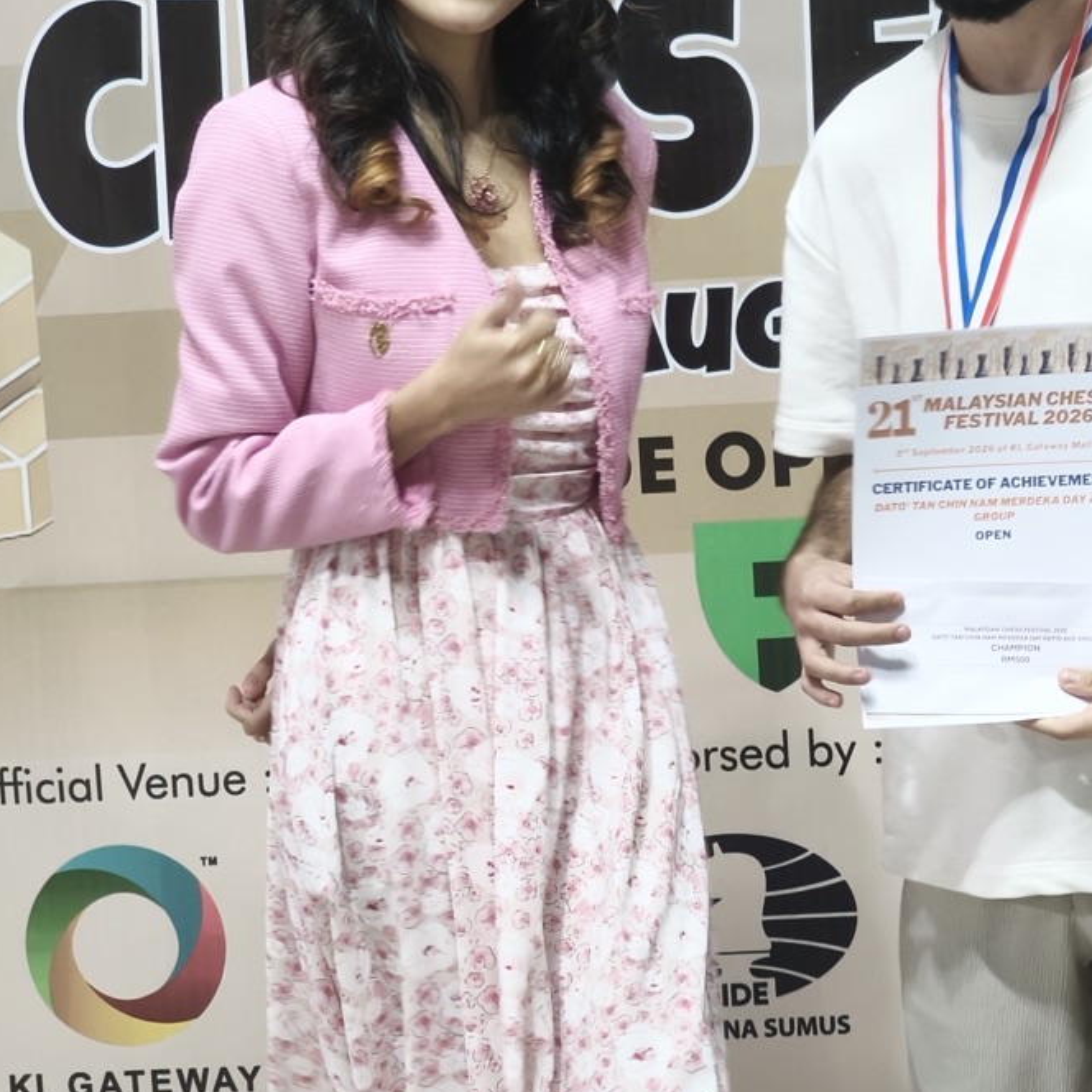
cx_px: 687
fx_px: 3498
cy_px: 576
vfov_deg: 17.7
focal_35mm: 98
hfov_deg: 17.7
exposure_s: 1/50
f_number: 1.9
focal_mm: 7.1
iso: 1000
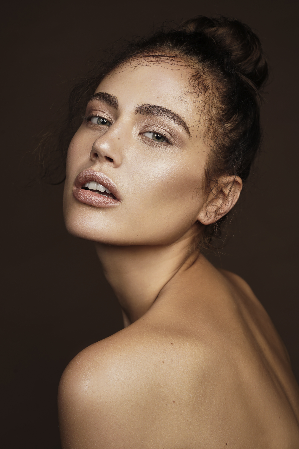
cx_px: 150
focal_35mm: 90
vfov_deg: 22.6
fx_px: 1121
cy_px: 224
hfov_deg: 15.2
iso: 100
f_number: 9
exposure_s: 1/160
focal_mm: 90
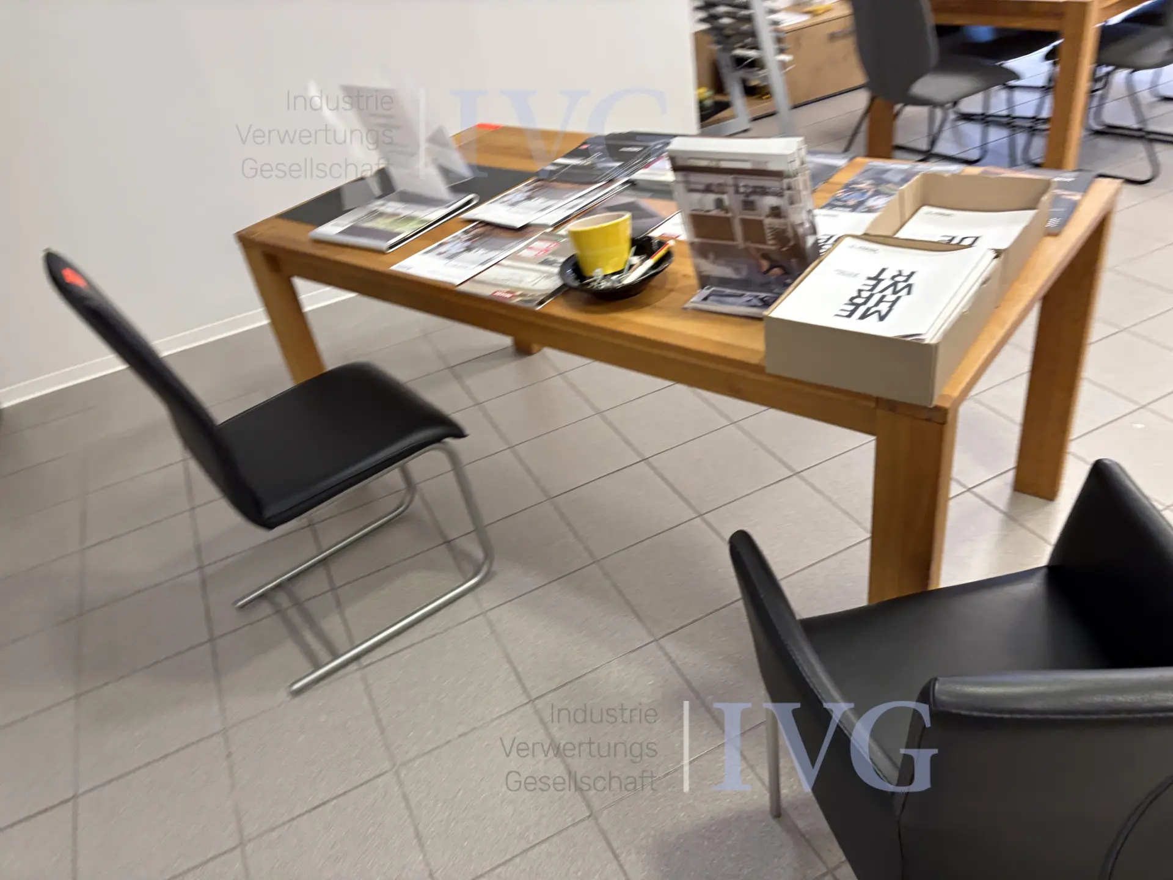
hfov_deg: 67.3
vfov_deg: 53.1
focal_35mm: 26
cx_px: 586
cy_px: 440
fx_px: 881
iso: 160
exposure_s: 1/50
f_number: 1.6
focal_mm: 5.96
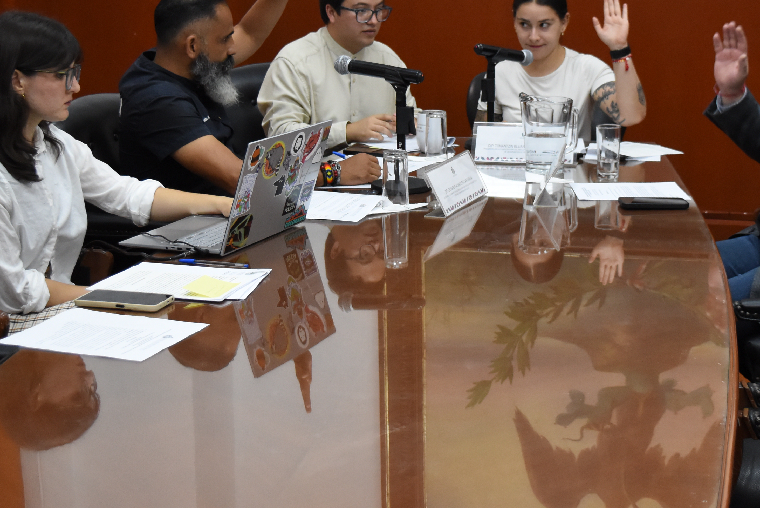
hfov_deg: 30.0
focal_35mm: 67
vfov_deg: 20.3
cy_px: 162
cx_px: 475
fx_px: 1410
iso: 2000
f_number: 5
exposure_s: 1/125
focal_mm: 29
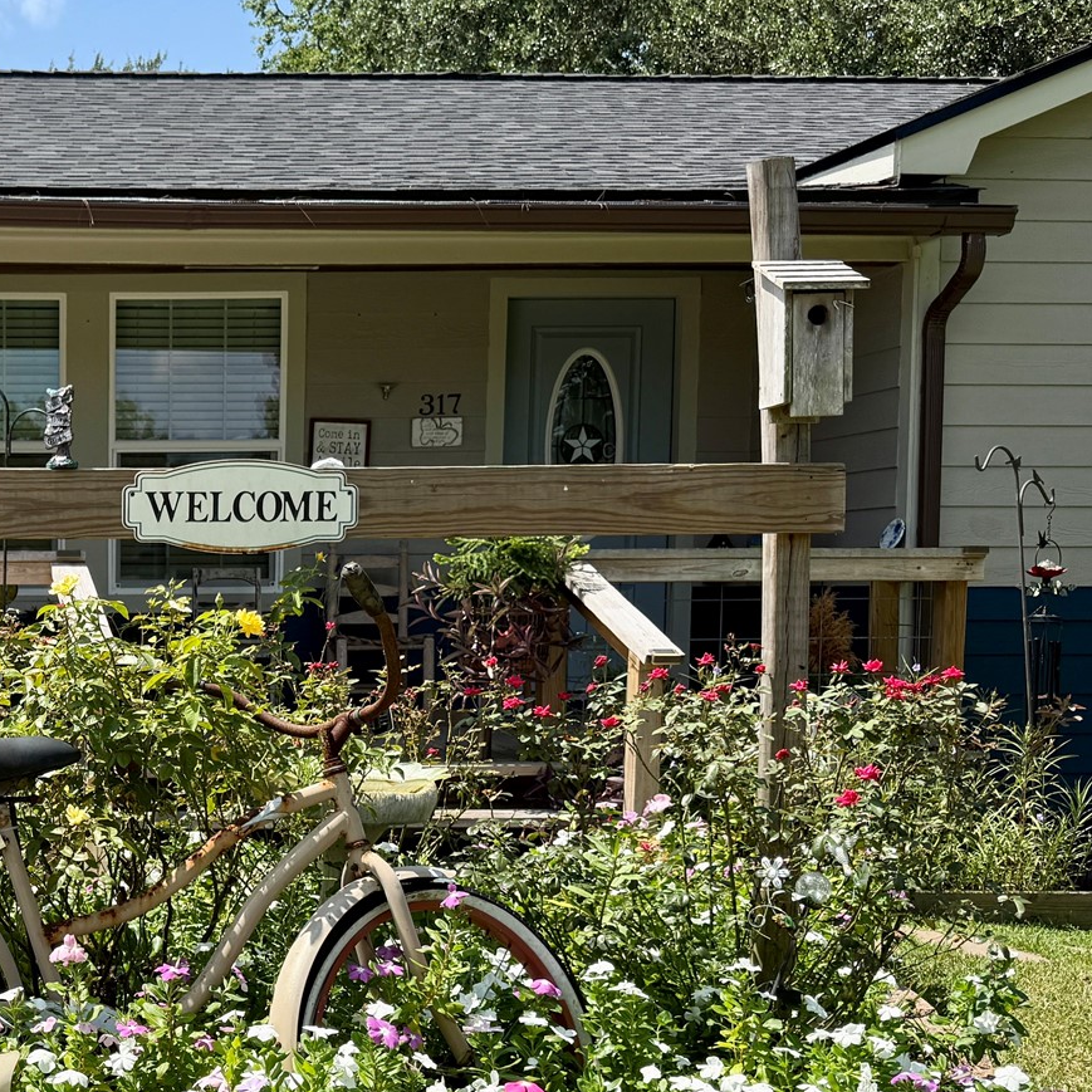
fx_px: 1785
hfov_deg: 31.7
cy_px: 721
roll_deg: -0.1
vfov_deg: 33.7
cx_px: 29
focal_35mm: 50
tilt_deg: -4.0
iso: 80
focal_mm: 6.76
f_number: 1.78
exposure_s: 1/3145
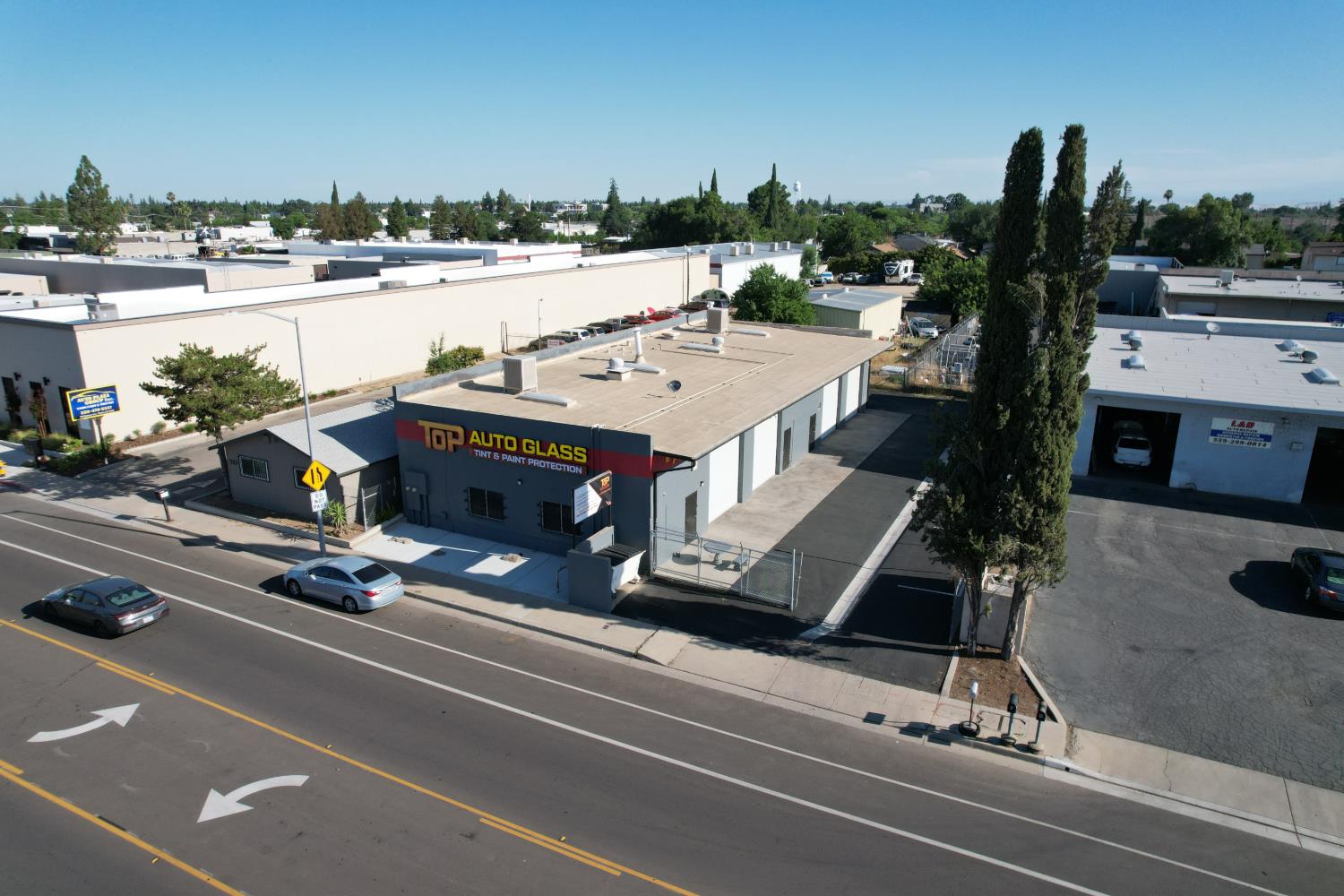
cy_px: 448
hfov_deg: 78.6
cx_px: 672
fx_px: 821
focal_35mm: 22
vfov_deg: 57.2
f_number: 2.8
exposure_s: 1/2500
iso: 200
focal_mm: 8.38
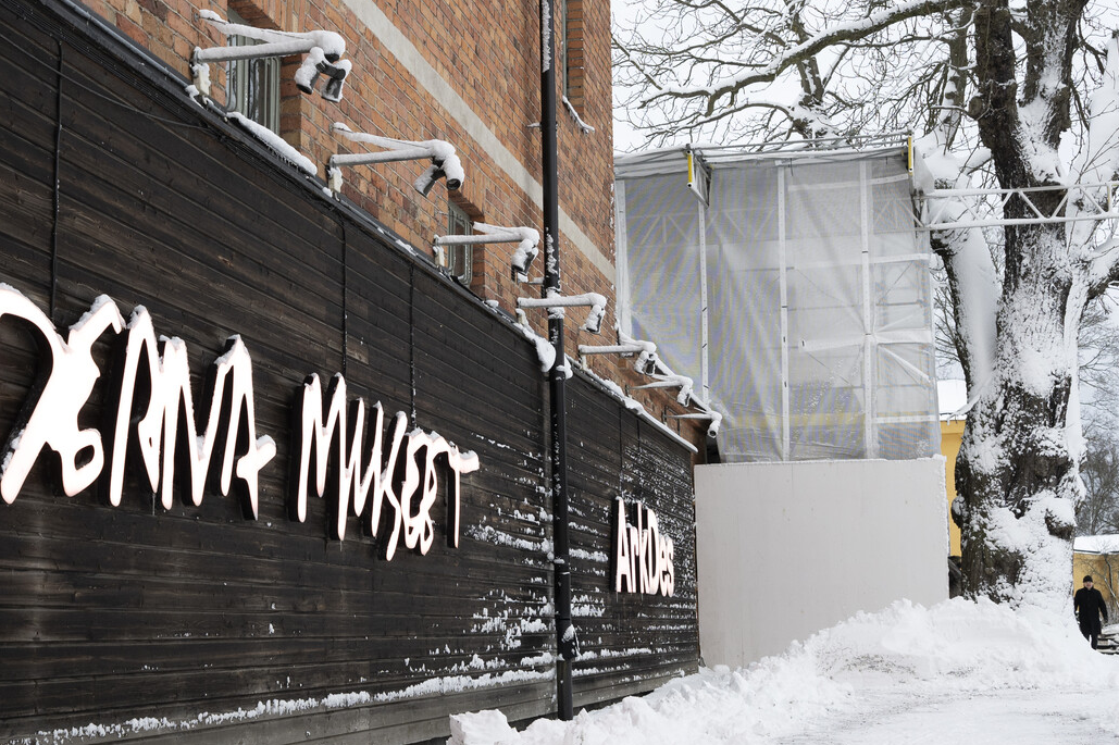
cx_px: 390
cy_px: 321
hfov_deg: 35.4
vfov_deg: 24.1
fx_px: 1740
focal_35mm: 56
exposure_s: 1/80
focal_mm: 24
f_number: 5.6
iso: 320
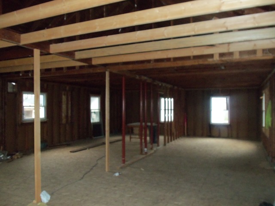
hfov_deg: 61.7
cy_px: 103
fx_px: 230
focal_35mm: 29
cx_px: 138
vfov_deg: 48.2
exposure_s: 1/30
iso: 250
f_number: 3.4
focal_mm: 5.2
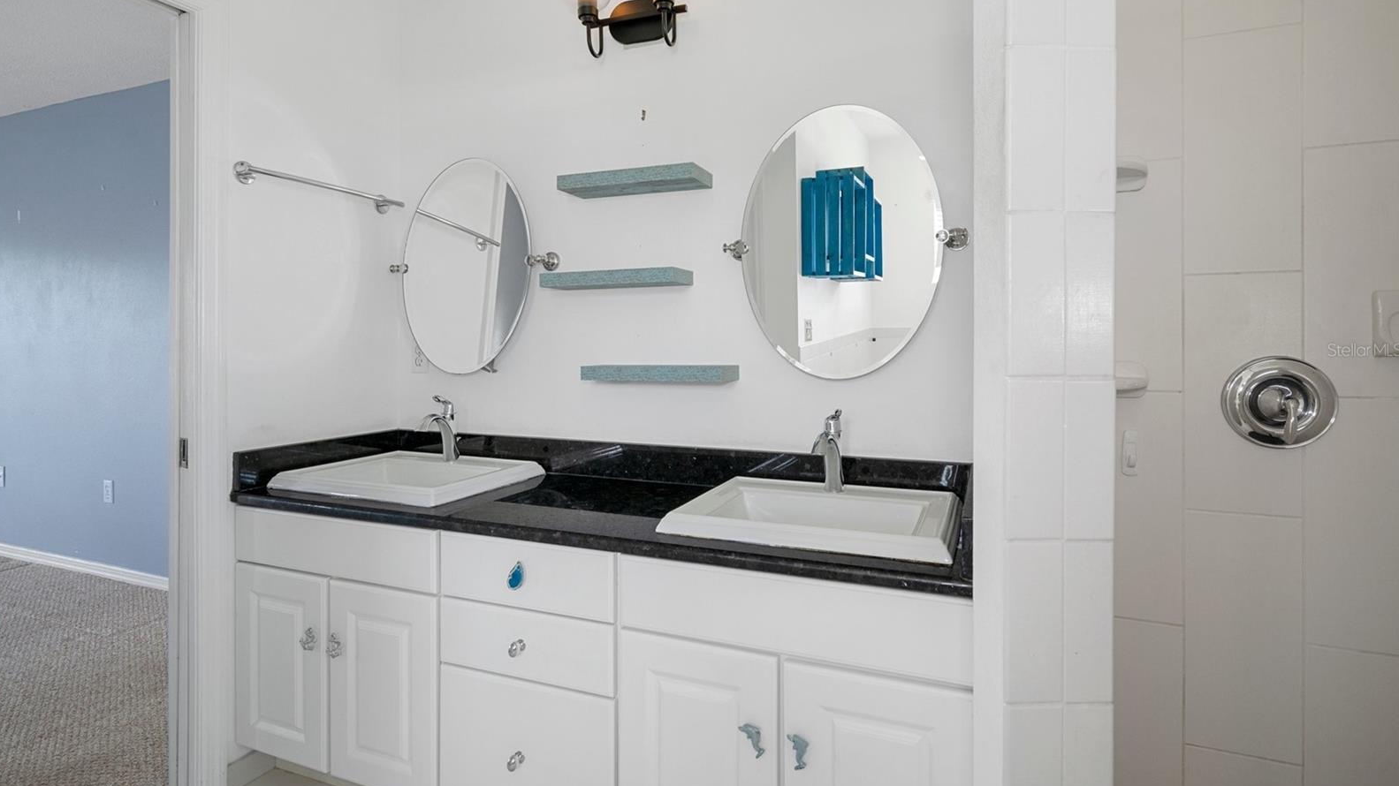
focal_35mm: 18
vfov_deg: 60.8
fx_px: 668
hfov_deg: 92.7
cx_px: 699
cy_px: 350
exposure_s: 1/8
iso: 320
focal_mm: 17
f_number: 8
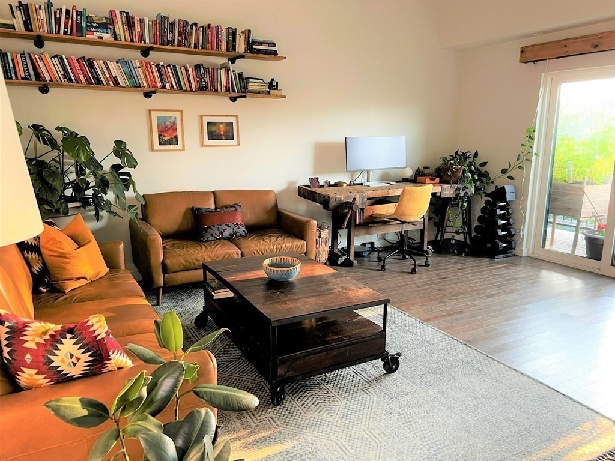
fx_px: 462
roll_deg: +0.6
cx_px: 308
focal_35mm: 26
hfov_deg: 67.3
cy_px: 230
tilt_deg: -12.1
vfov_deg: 53.1
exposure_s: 1/60
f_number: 1.5
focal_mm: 5.7
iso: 400
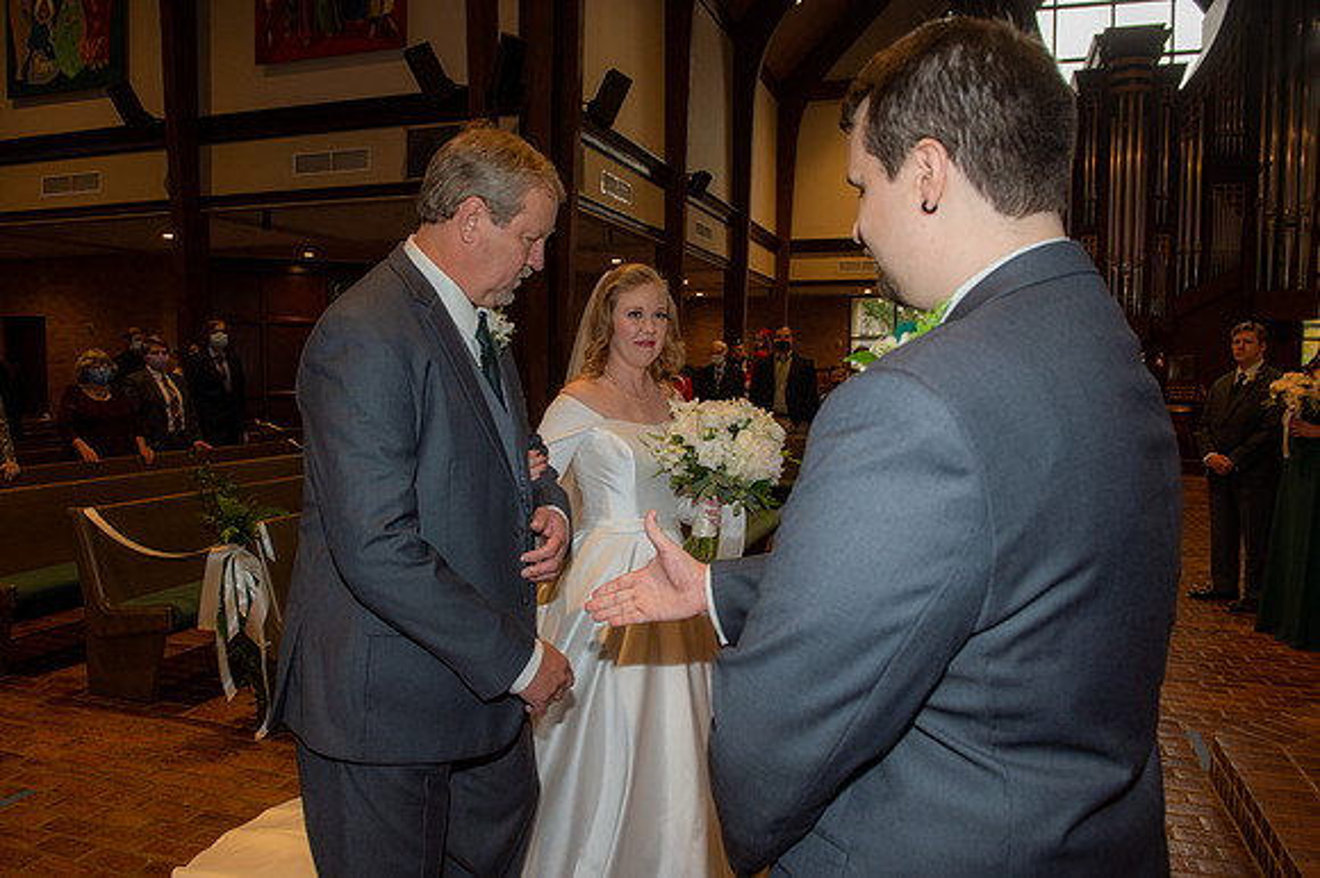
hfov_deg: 67.4
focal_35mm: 27
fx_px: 989
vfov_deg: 47.9
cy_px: 439
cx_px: 660
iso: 1250
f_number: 5.6
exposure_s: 1/160
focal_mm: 27
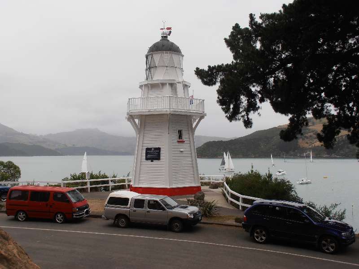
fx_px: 456
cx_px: 180
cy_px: 134
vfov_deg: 32.9
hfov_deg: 42.9
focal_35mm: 44
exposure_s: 1/100
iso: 80
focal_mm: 7.87
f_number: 11
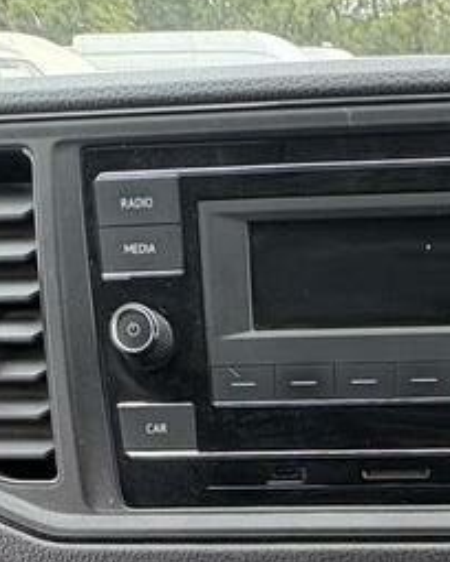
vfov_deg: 30.6
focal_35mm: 48
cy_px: 729
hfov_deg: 28.4
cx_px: 505
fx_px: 799
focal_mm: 2.22
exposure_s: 1/114
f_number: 2.2
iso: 125
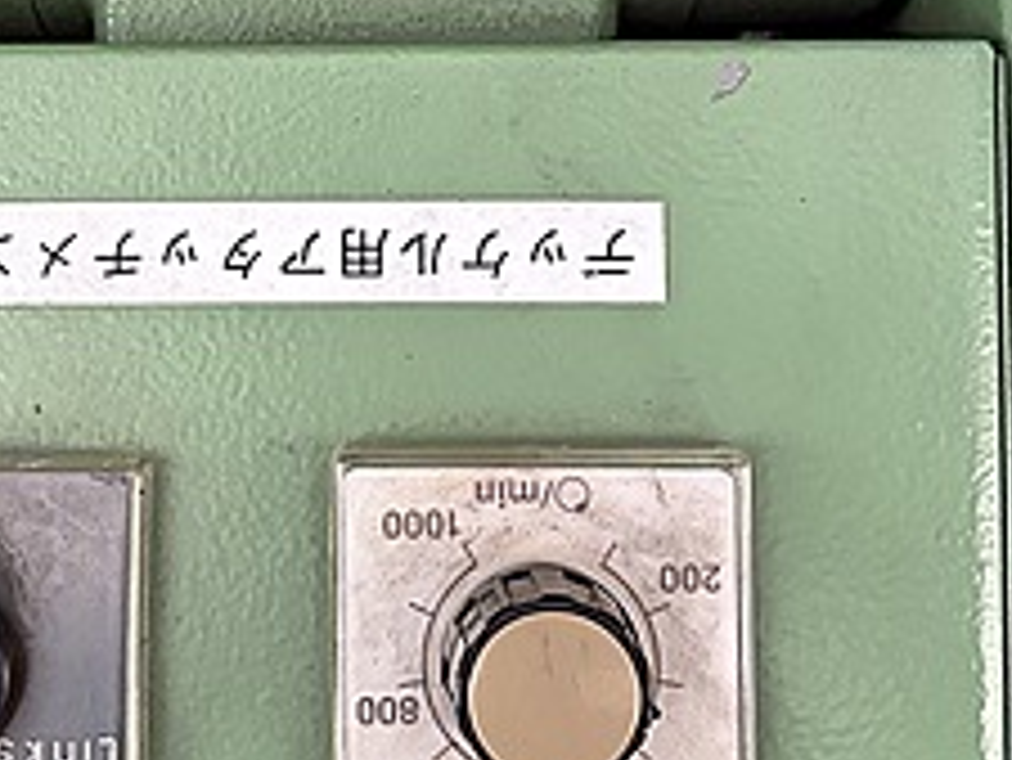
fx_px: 2165
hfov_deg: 26.2
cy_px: 144
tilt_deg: -86.4
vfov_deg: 19.7
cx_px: 346
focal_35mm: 74
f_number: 1.6
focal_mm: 5.96
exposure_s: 1/60
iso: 320
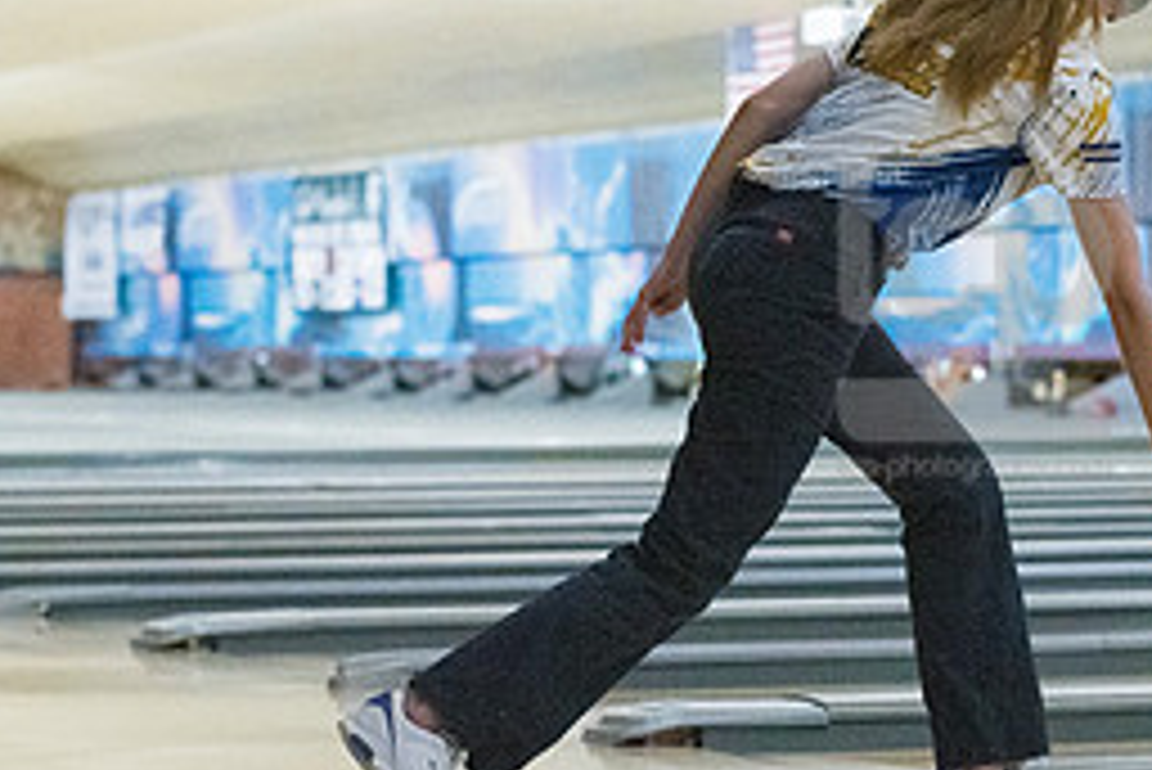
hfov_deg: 11.3
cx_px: 976
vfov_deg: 7.6
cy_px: 322
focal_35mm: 181
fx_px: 5795
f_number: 4
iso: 10000
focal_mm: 80
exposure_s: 1/1000
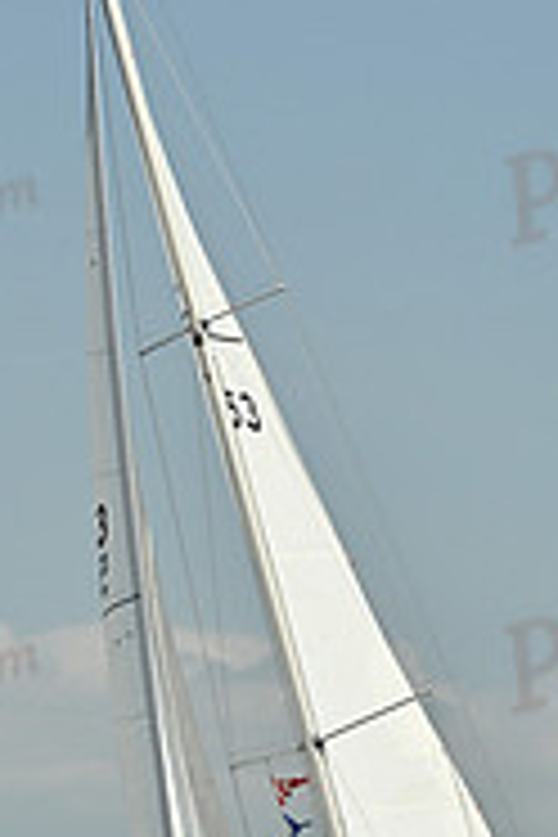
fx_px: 7114
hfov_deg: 4.5
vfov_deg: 6.7
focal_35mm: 306
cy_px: 428
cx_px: 272
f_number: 11
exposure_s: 1/1250
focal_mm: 98
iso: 320
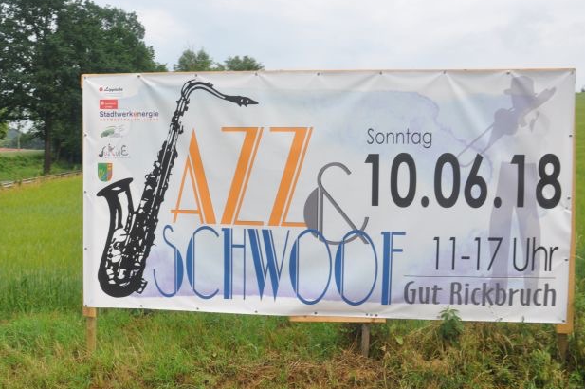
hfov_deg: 53.9
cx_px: 220
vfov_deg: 37.7
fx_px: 568
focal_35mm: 35
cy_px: 162
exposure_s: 1/200
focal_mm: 18
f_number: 14
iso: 200
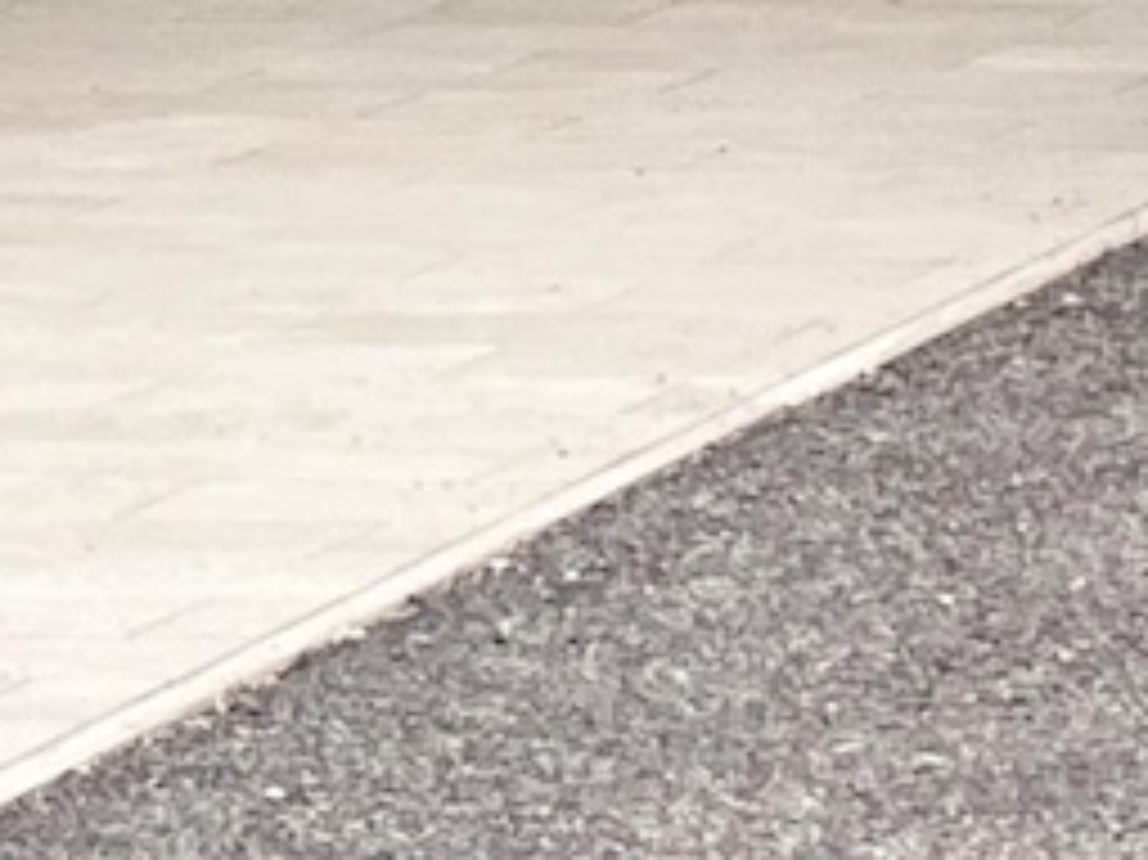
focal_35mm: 469
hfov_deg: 4.0
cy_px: -588
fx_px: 15547
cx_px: 4072
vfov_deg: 3.2
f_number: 2.2
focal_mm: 7.5
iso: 32
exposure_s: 1/121
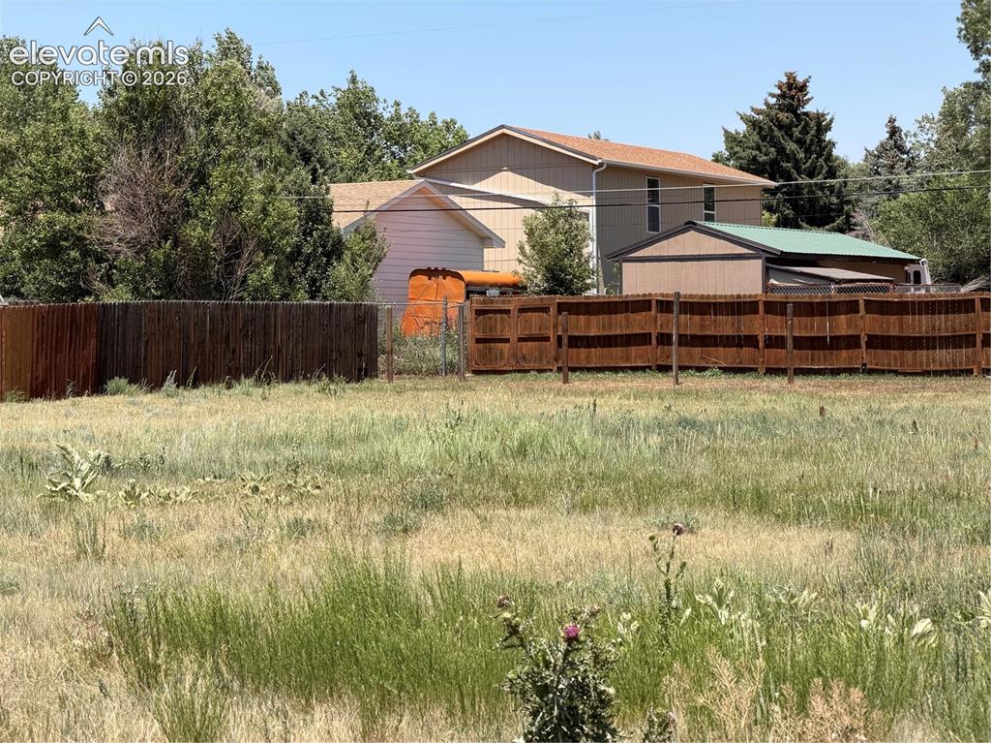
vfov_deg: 14.8
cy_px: 372
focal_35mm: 100
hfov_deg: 19.6
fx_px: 2861
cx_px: 496
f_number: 2.8
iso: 40
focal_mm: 16.89
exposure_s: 1/638
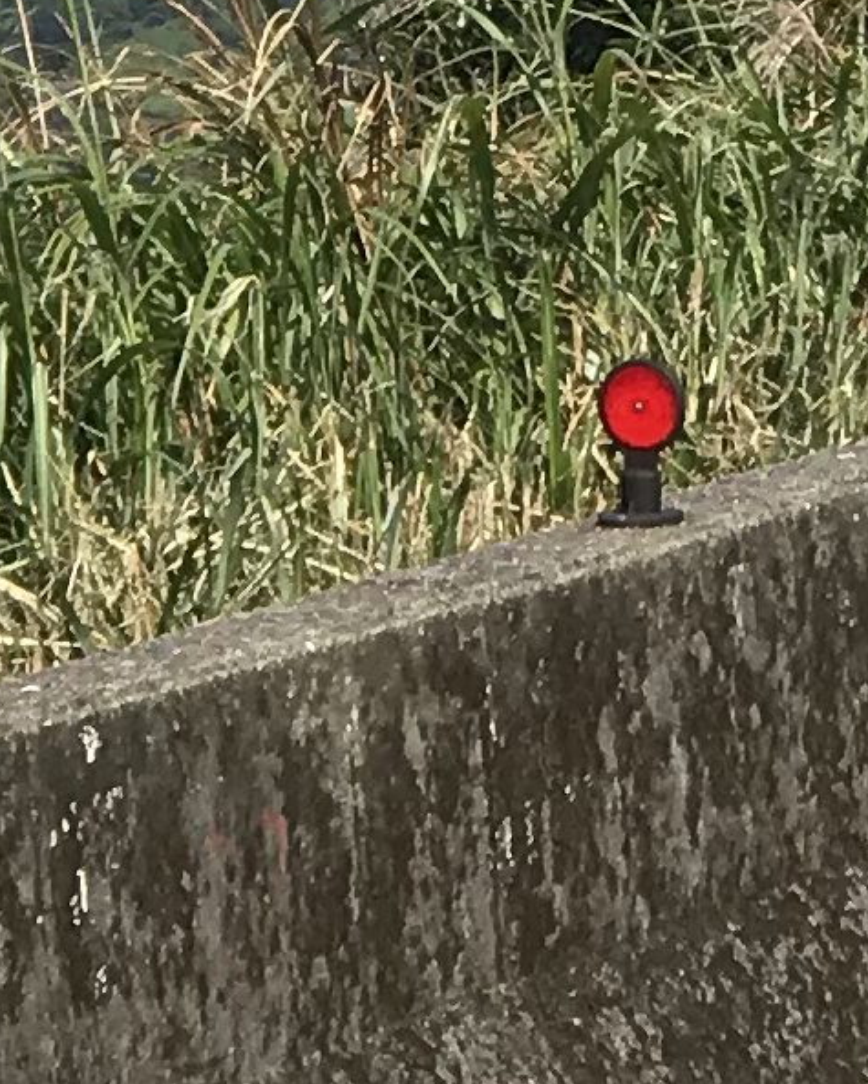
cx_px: 945
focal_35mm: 378
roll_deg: -0.4
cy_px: -203
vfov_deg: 5.1
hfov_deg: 4.1
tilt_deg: -8.1
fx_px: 12129
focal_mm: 6.6
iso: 20
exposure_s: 1/870
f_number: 2.8
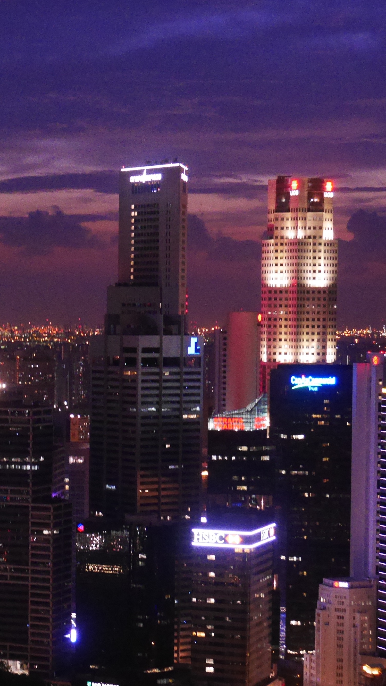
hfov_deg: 10.9
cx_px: -81
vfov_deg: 19.6
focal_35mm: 109
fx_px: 1983
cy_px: 391
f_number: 5.4
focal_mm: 29
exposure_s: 1/13
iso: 3200
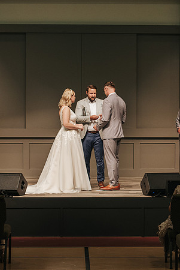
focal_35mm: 112
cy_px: 147
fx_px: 837
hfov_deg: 12.3
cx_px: 103
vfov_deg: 18.3
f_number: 3.2
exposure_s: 1/200
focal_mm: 50
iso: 1000
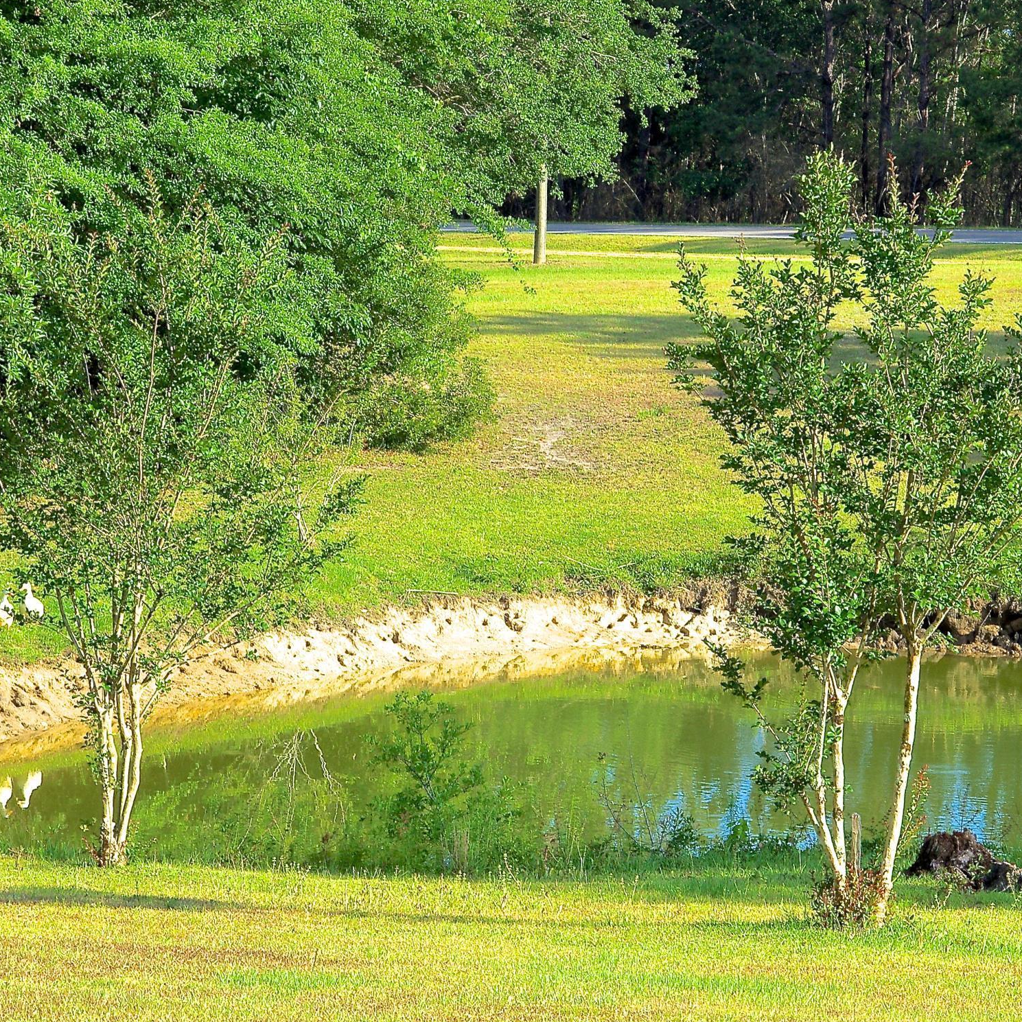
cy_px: 654
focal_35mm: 123
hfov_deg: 14.1
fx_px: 4109
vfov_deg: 14.2
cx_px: 841
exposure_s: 1/160
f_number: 11
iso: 200
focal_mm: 48
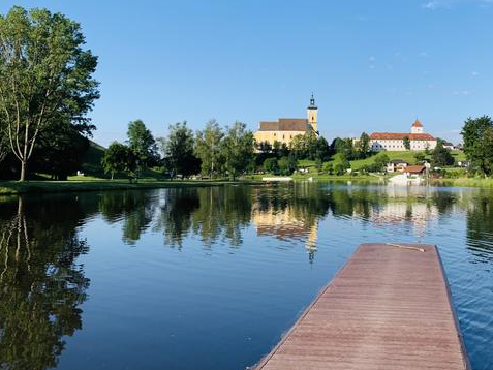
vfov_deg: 38.1
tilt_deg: +6.7
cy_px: 111
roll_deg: -0.6
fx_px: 527
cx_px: 330
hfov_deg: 49.2
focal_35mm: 37
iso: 25
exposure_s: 1/1812
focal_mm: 4.25
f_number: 1.8
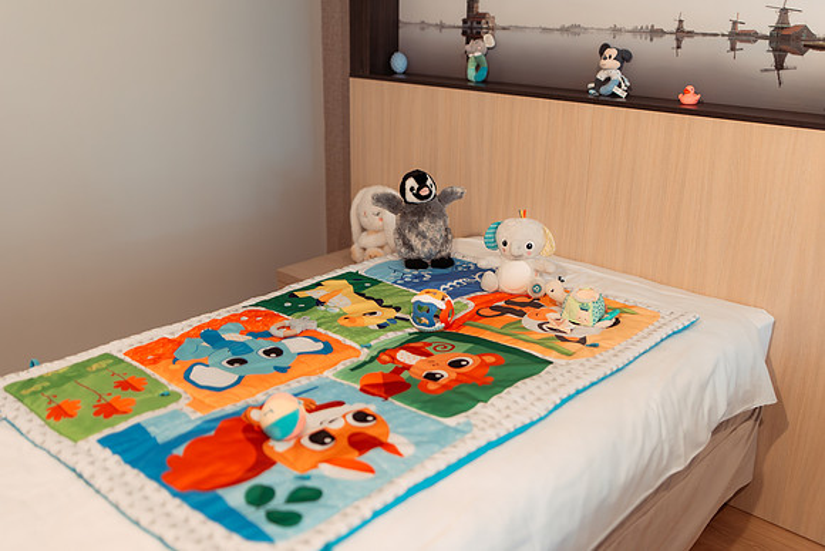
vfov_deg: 37.9
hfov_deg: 54.4
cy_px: 276
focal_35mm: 35
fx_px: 802
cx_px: 412
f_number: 2
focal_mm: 35
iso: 1250
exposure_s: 1/125
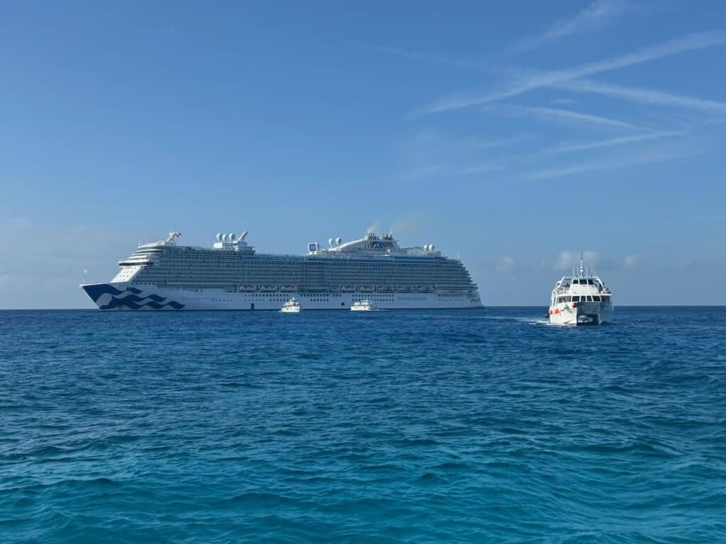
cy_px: 272
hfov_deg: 39.7
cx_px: 363
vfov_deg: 30.3
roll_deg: +0.6
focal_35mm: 48
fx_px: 1007
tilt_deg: +2.8
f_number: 1.78
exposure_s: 1/7092
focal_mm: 6.76
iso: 64
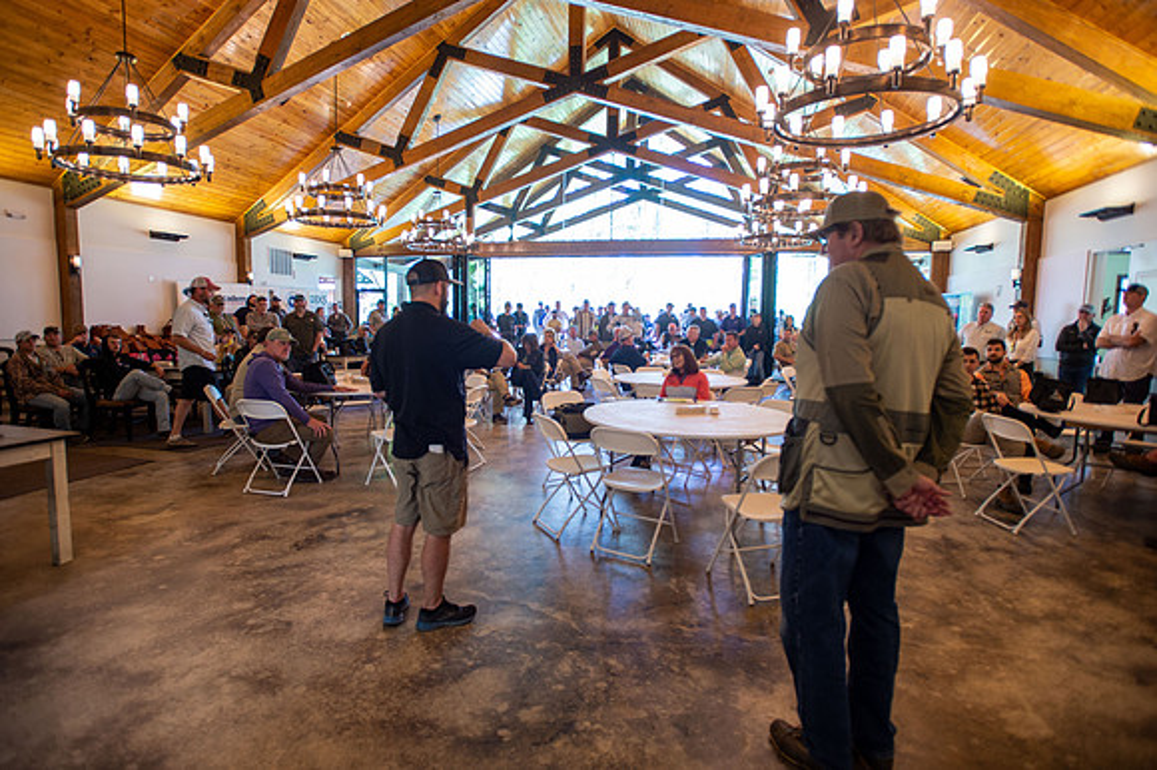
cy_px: 385
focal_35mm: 18
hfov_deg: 90.5
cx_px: 578
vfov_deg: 67.8
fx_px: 573
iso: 800
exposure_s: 1/100
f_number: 3.2
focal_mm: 17
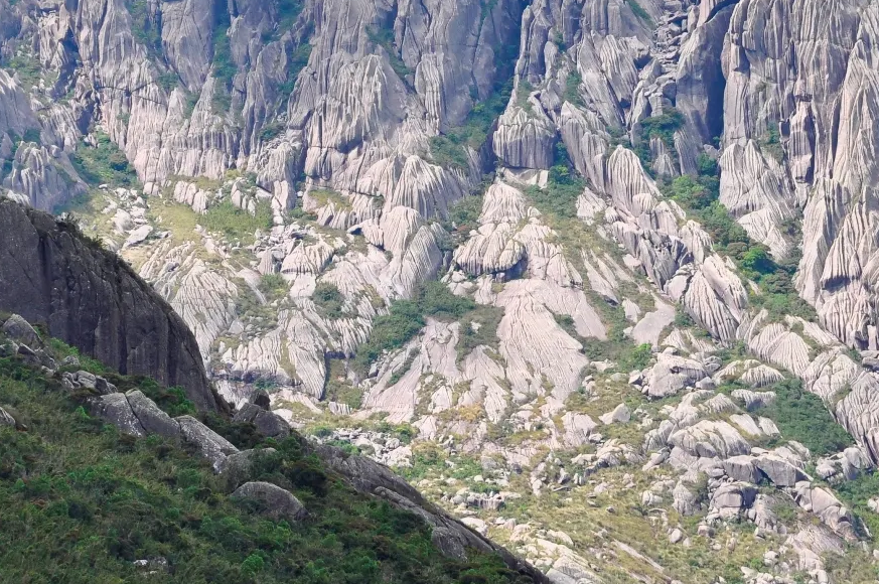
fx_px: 7927
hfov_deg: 6.3
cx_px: 530
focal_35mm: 325
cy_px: 132
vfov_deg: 4.2
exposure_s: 1/400
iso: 200
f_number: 10
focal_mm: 105
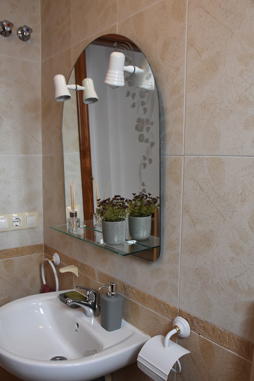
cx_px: 125
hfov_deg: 42.3
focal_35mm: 31
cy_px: 197
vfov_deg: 60.3
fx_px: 328
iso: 800
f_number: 5
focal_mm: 20
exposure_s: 1/100
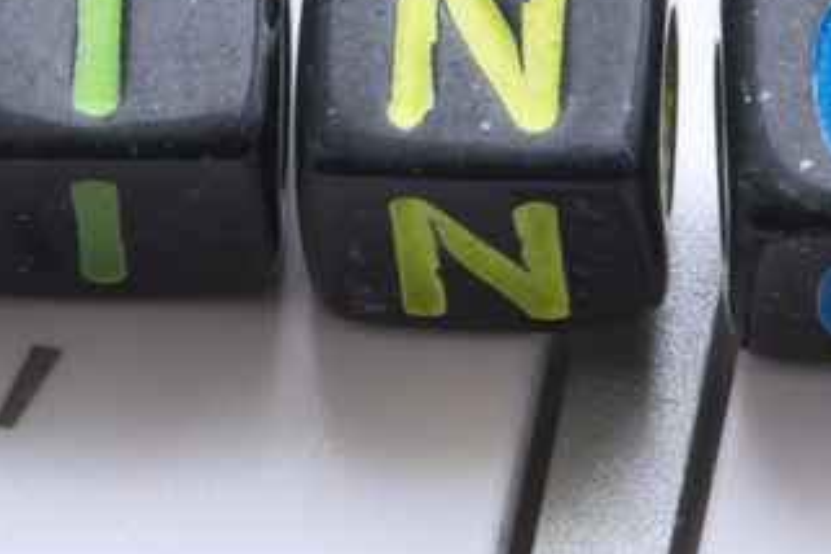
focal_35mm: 502
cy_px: -286
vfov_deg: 2.7
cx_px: -795
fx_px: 11587
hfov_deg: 4.1
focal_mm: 105
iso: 125
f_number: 32
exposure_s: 1/3
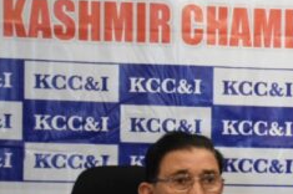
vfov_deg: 7.3
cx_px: 412
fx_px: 1528
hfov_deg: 10.6
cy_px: 200
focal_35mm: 188
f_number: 4.5
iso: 1600
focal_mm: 42
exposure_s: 1/80
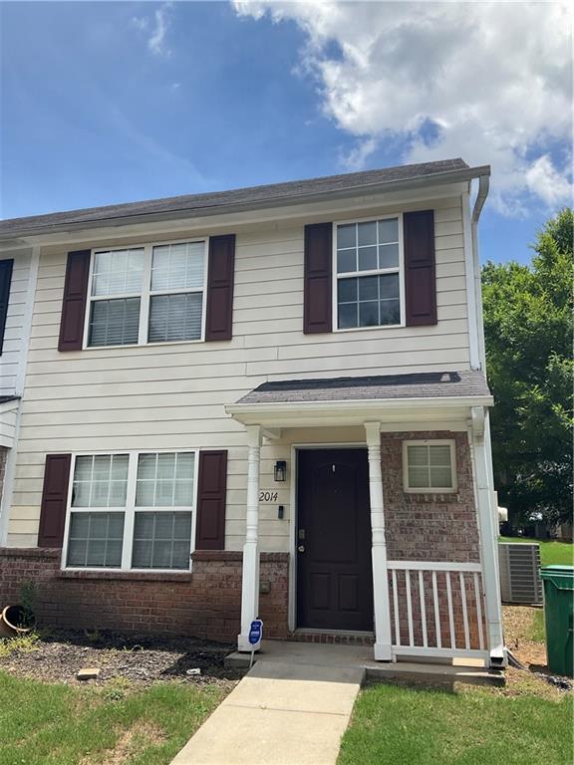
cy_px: 382
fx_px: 641
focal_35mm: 29
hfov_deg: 48.2
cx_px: 287
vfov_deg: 61.7
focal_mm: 3
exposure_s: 1/1786
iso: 16
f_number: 1.8
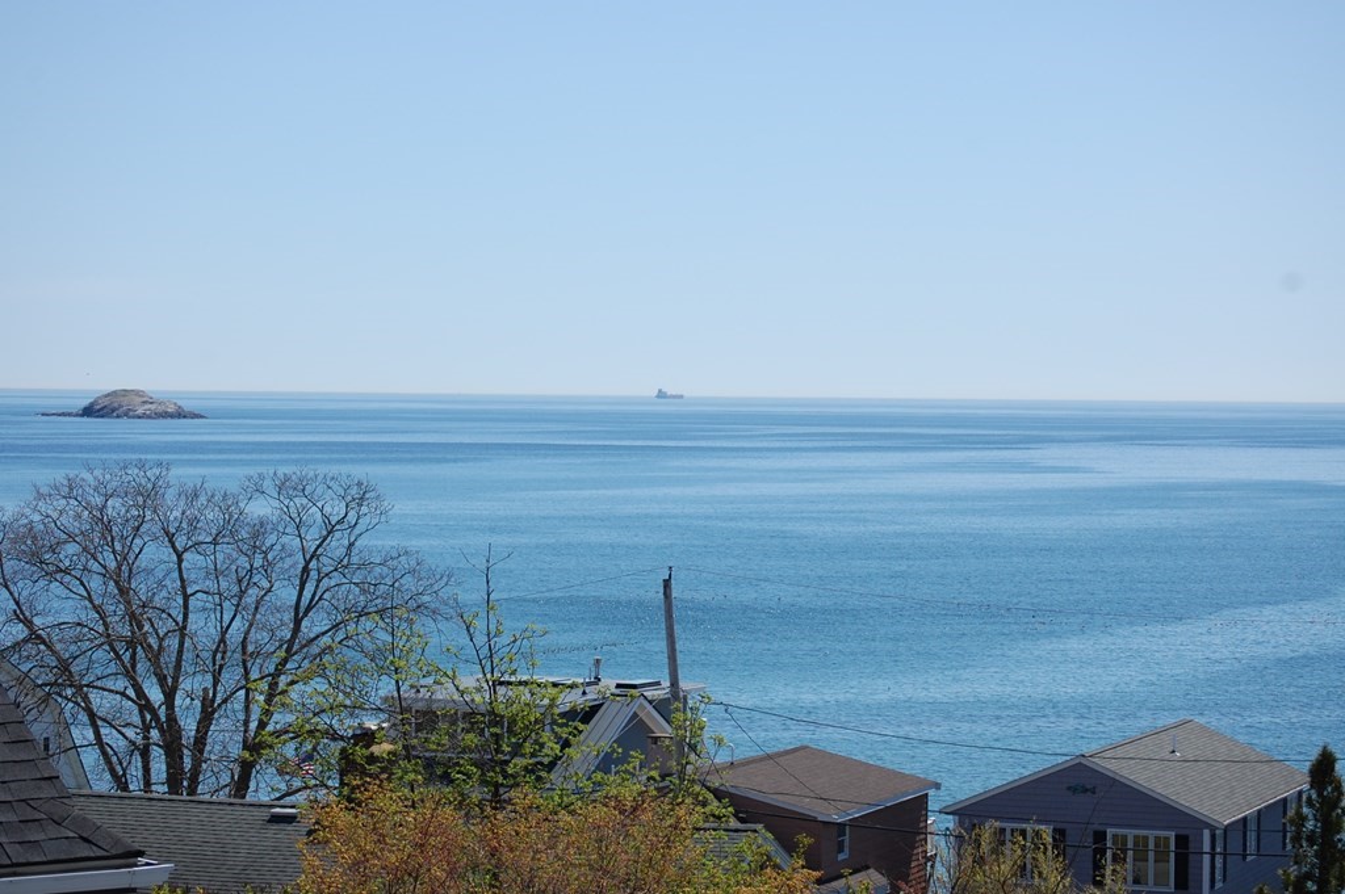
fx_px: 5600
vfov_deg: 9.1
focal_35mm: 150
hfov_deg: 13.7
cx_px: 672
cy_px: 447
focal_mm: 100
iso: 200
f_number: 8
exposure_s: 1/1000
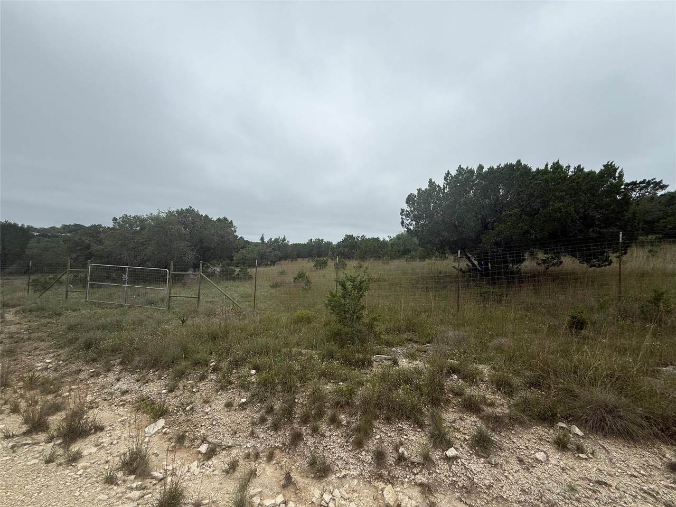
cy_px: 254
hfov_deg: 102.1
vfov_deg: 85.7
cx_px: 338
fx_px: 273
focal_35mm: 14
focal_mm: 2.22
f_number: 2.2
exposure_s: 1/458
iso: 50
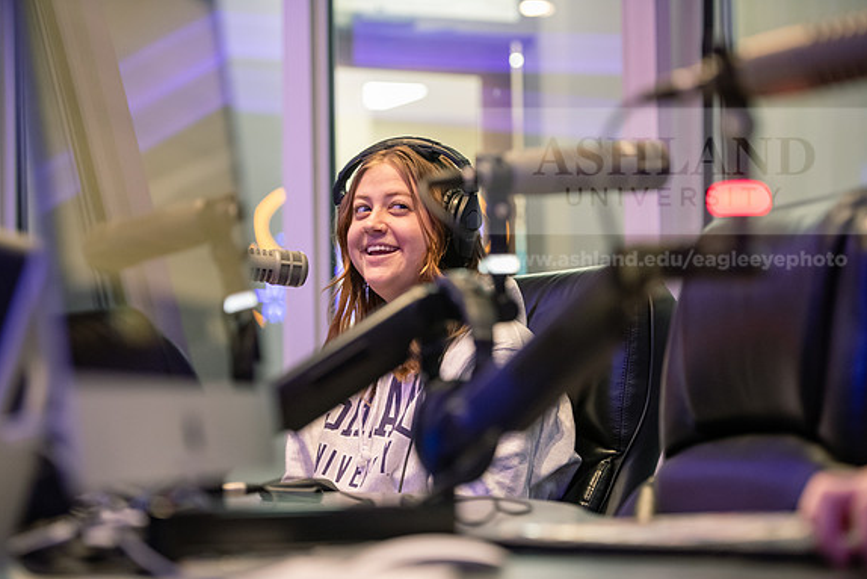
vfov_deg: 14.3
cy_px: 291
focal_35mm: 96
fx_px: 2312
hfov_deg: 21.2
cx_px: 432
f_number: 2.8
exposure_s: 1/80
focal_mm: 95
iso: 2000
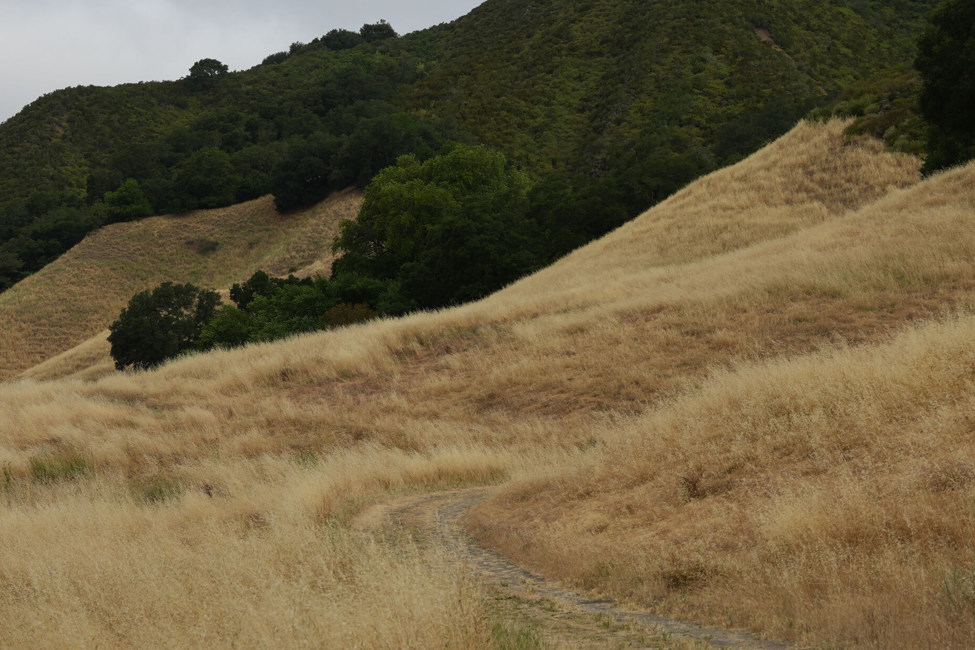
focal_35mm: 117
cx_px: 438
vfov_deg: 11.7
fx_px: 3169
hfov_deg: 17.5
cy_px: 276
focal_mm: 50
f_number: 5.6
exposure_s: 1/640
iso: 100
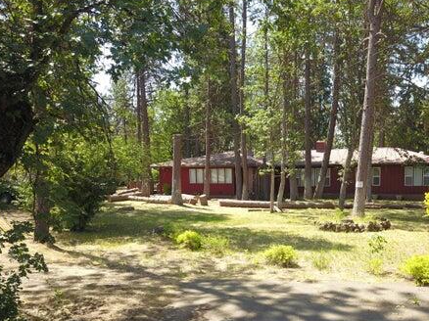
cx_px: 258
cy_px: 220
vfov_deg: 37.2
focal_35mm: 38
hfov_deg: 48.7
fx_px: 471
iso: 100
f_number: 2.2
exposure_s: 1/277
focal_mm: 4.73
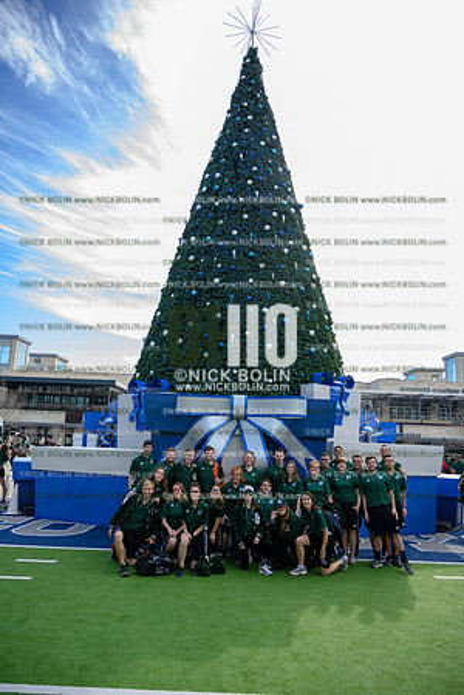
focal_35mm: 24
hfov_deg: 53.1
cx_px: 232
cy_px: 348
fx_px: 464
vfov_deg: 73.7
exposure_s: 1/250
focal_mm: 24
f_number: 4
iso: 125
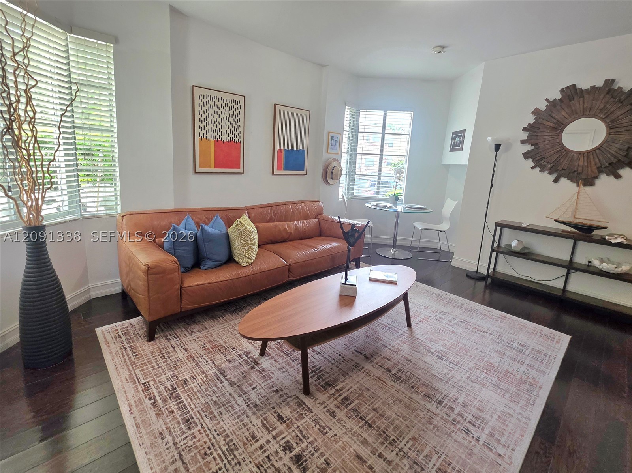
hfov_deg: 106.2
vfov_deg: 89.9
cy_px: 236
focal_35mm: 13
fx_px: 237
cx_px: 316
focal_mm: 2.2
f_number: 1.9
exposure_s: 1/120
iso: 160
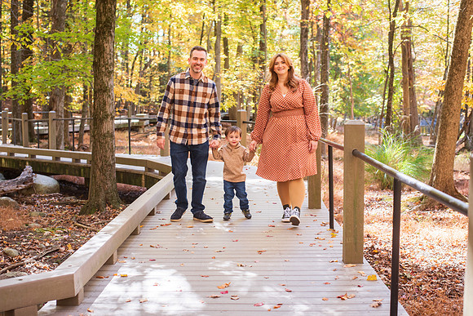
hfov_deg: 37.6
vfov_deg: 25.6
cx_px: 224
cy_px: 166
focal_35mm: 53
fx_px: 695
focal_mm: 50
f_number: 4
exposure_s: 1/125
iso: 125
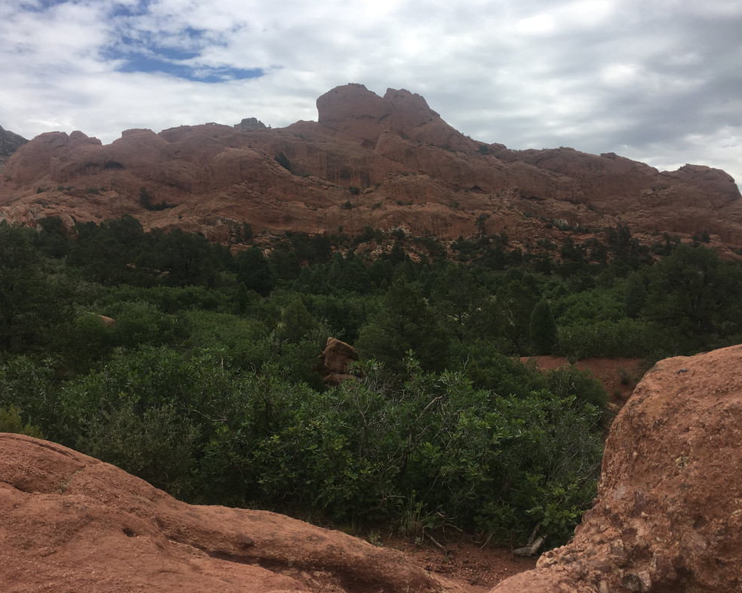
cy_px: 295
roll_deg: +1.6
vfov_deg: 47.1
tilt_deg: +1.5
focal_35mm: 31
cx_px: 390
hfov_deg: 57.2
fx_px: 681
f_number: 2.2
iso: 25
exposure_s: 1/1399
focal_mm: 4.15
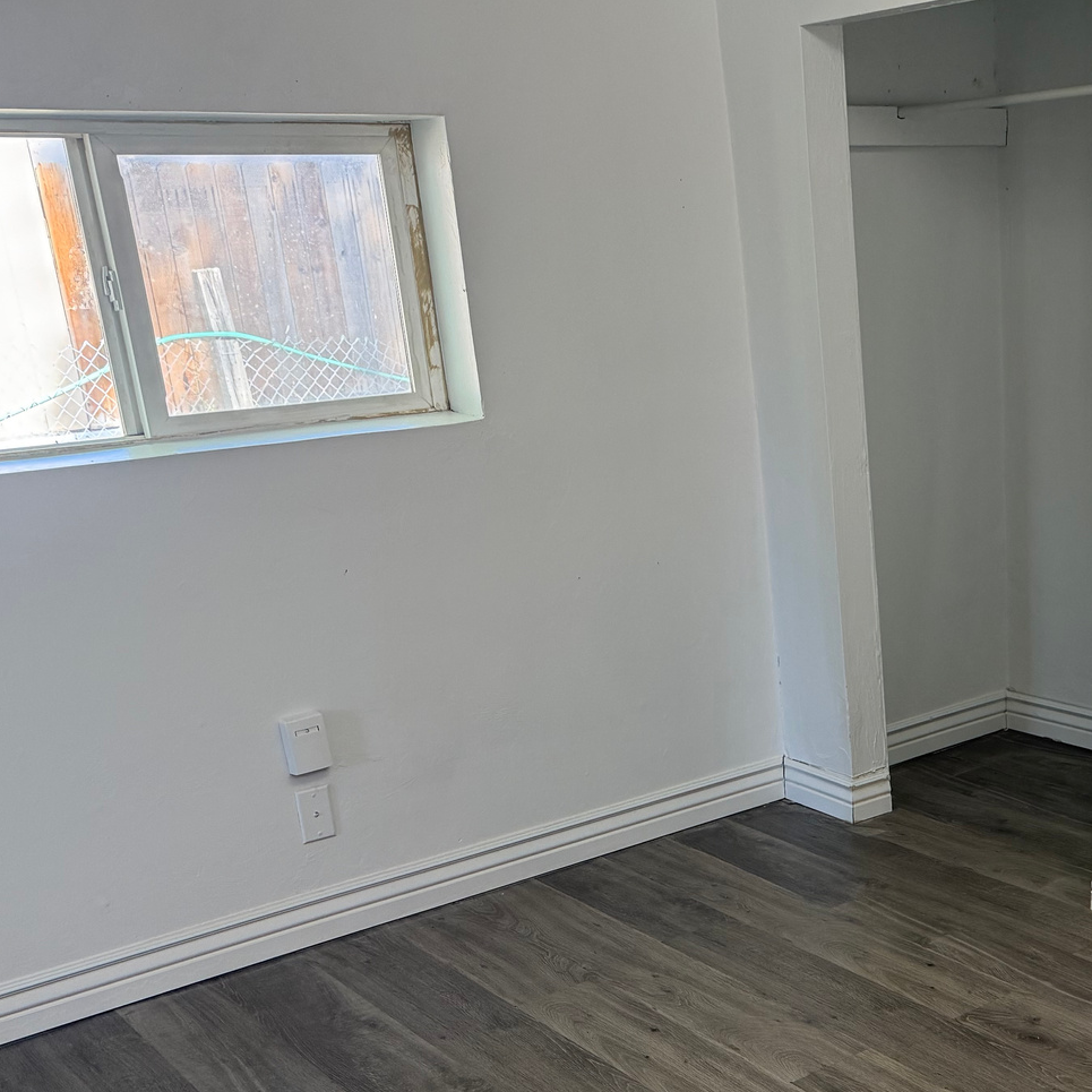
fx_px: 1606
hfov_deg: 35.7
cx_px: 944
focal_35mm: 45
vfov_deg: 36.5
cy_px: 839
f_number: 1.78
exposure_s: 1/120
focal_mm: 6.76
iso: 200
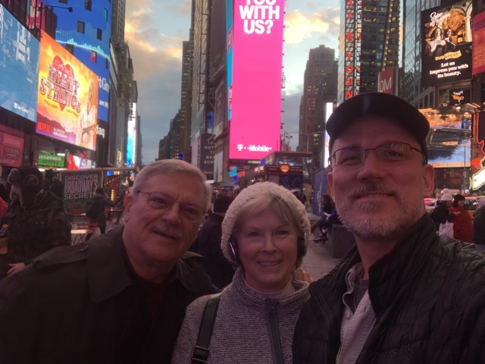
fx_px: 448
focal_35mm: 32
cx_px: 242
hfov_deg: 56.8
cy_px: 182
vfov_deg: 44.2
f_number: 2.2
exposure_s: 1/120
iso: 20
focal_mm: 2.87
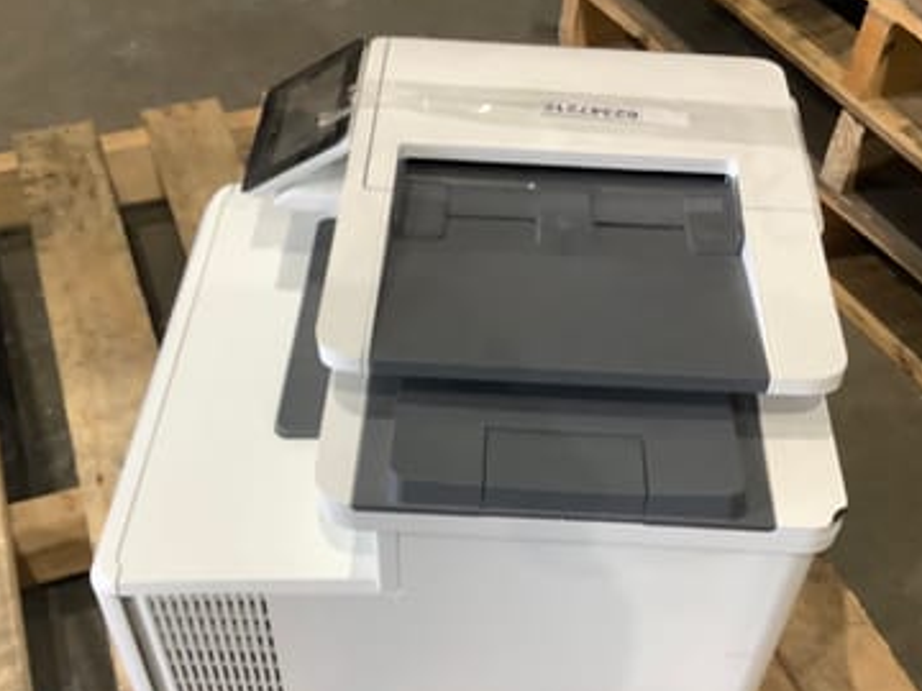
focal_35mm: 43
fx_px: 1145
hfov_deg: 43.8
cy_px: 429
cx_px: 505
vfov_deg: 33.4
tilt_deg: -50.0
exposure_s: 1/60
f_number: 2.4
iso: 200
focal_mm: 3.3
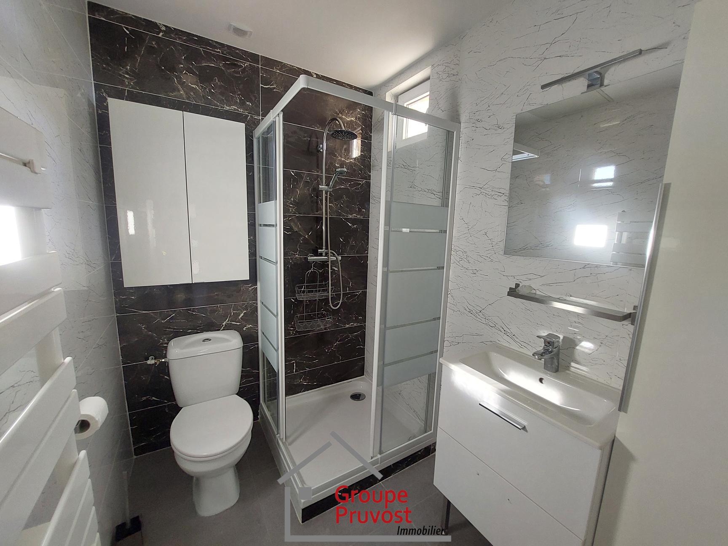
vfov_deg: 89.9
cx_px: 364
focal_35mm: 13
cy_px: 273
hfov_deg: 106.2
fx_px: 273
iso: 80
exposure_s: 1/50
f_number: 2.2
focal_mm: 1.74
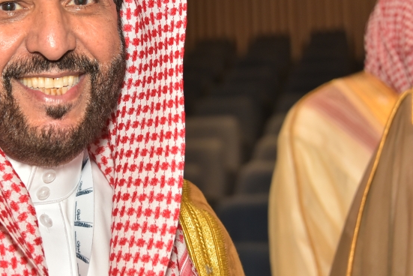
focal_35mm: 127
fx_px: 1458
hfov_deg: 16.0
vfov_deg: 10.8
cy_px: 93
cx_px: 62
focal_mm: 70
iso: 800
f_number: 5
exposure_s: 1/60
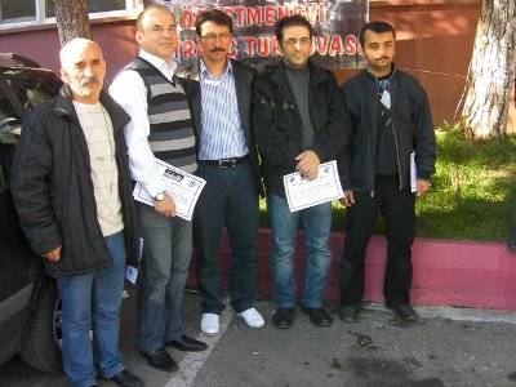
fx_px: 566
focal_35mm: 38
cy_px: 194
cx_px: 258
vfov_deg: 37.7
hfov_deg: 49.0
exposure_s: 1/31
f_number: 3.5
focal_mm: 6.8
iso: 50
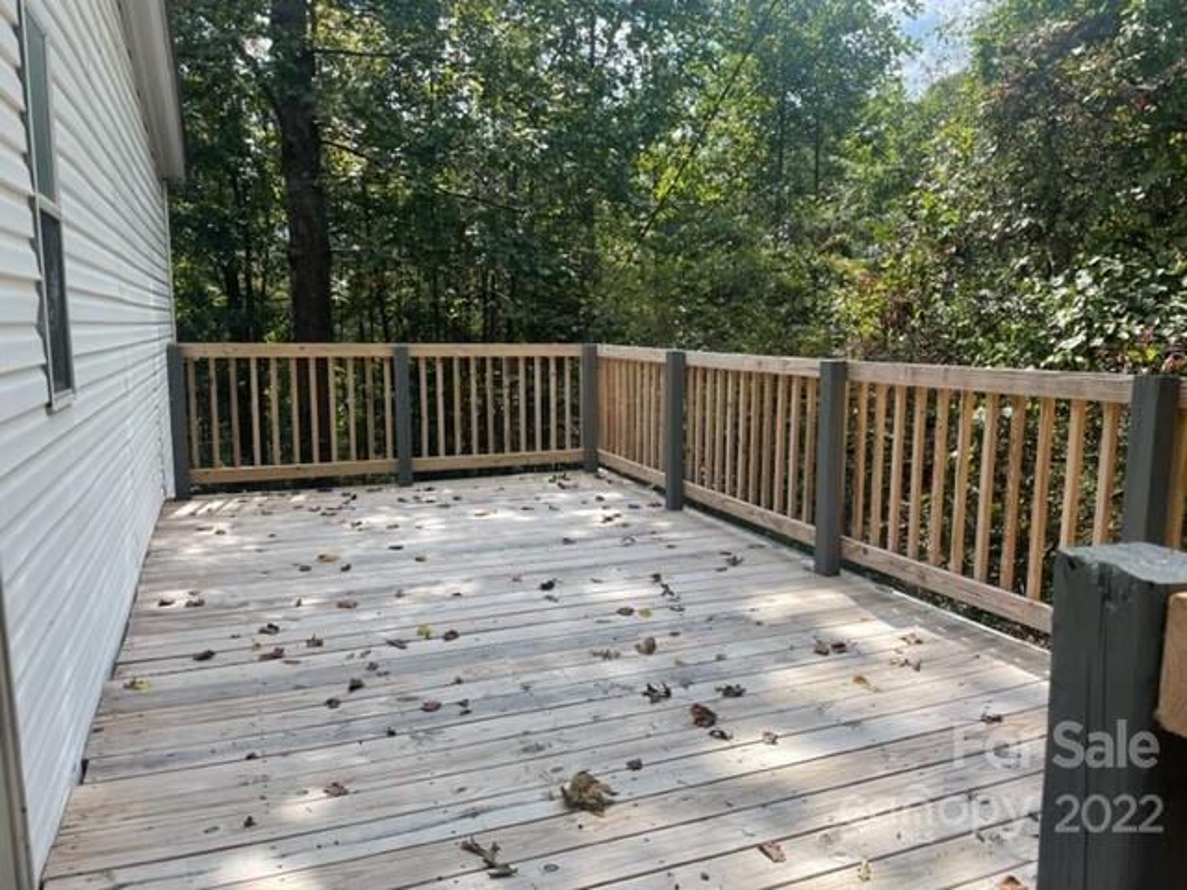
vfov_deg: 53.1
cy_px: 445
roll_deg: -0.5
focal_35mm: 26
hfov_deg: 67.3
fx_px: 892
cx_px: 594
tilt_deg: -11.3
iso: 32
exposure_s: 1/2132
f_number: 1.6
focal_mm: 4.2
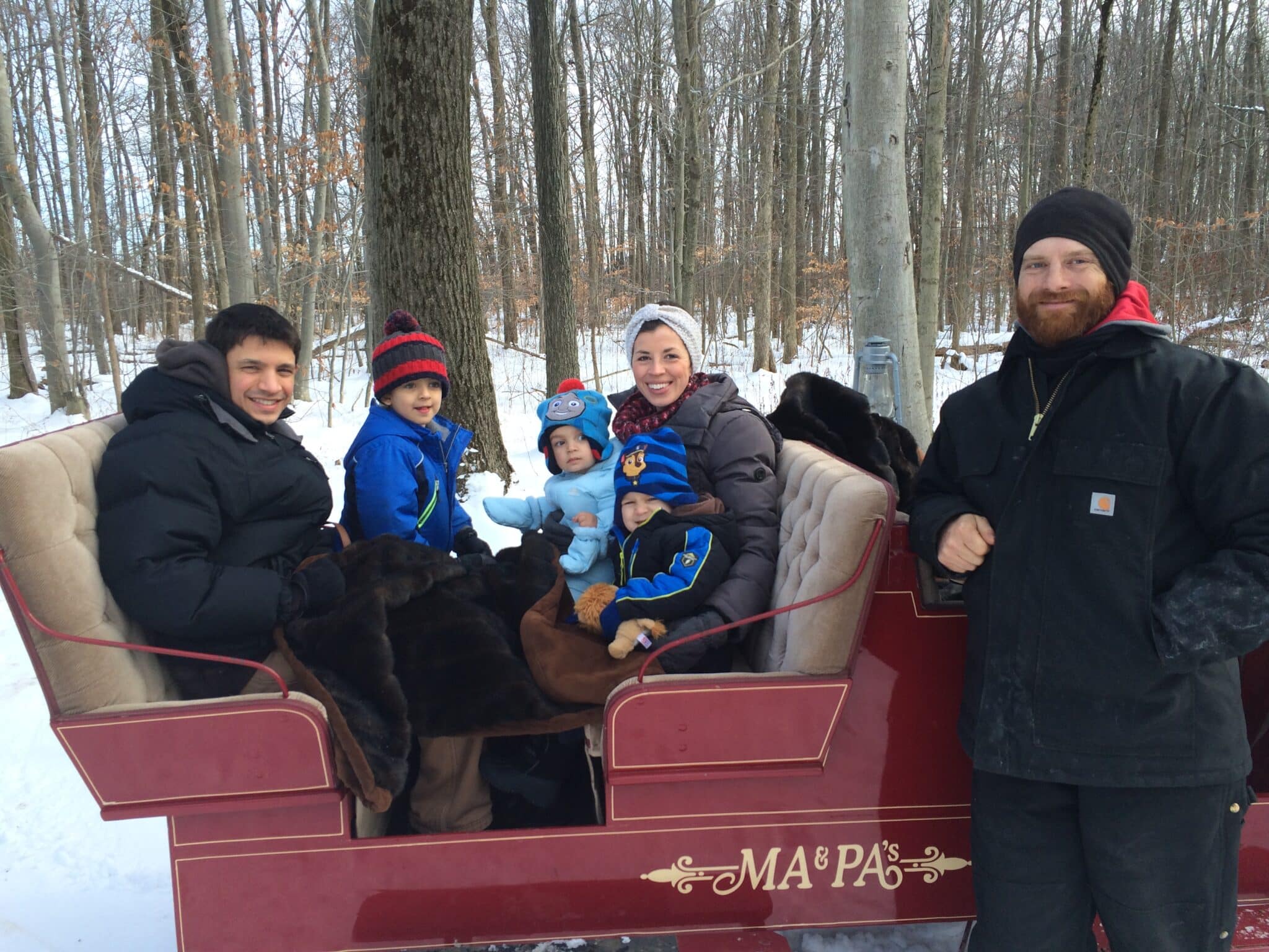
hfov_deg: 61.7
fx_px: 1063
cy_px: 476
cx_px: 634
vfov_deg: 48.2
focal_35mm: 29
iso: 32
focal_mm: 4.15
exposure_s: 1/432
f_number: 2.2
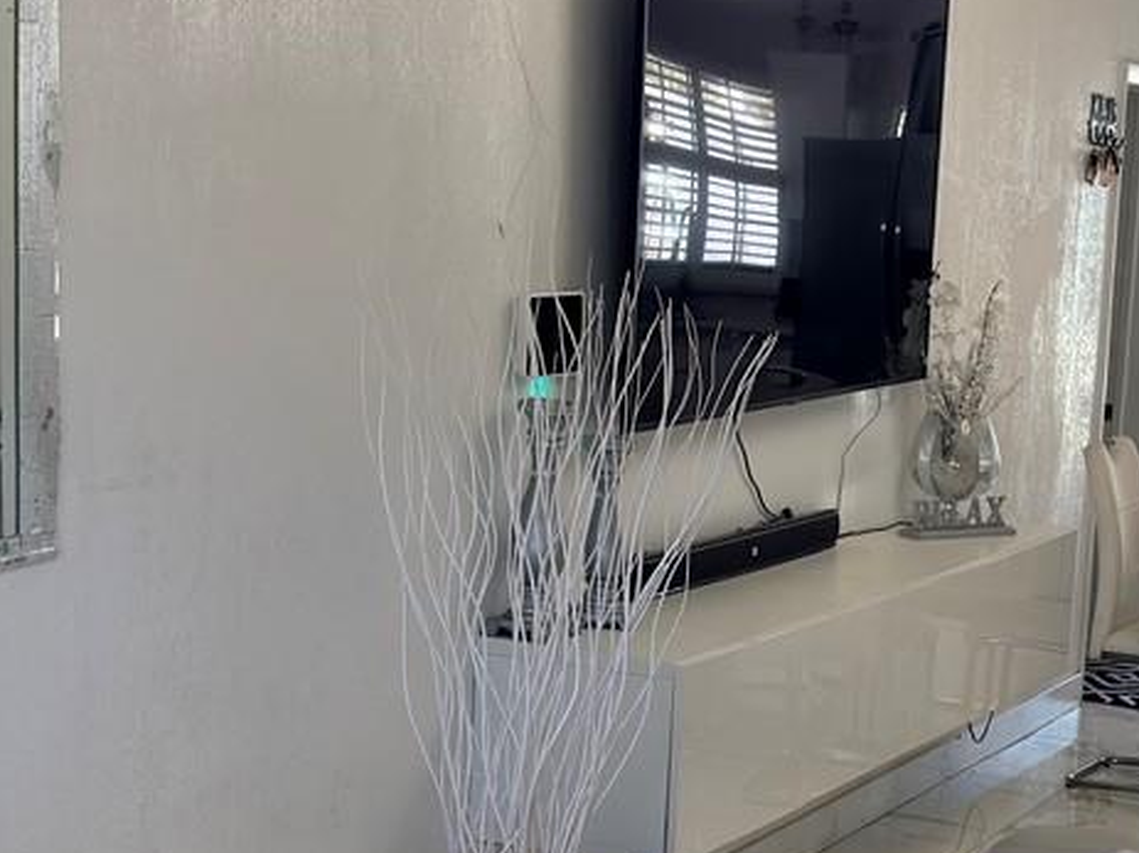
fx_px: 2730
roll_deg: -4.3
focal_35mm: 83
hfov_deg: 22.7
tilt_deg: -10.5
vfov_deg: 17.7
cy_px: 632
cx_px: 1117
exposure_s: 1/158
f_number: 1.78
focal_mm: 6.76
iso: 200
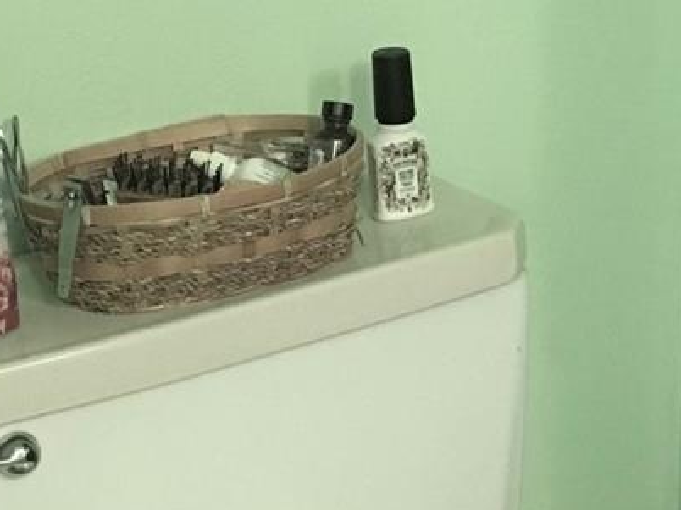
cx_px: 523
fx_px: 2045
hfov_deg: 18.8
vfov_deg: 13.9
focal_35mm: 104
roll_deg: +0.7
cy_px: 576
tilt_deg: -30.4
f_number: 2.2
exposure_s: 1/15
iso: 250
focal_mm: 4.15
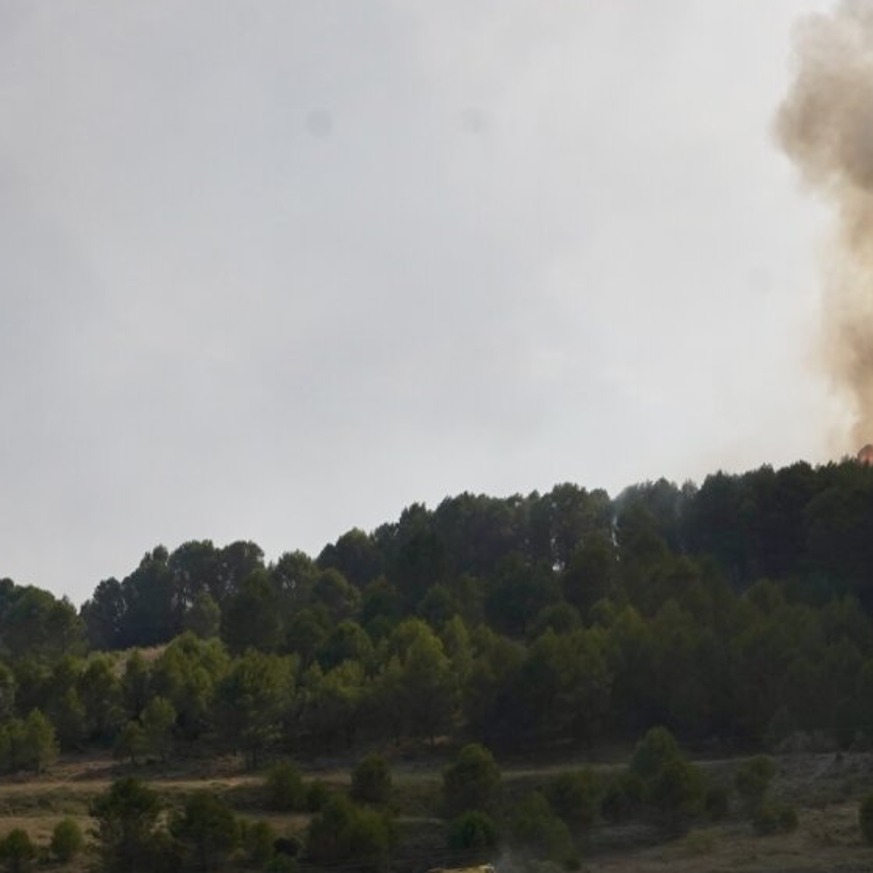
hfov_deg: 8.2
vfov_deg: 8.2
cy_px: 277
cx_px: 612
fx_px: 6049
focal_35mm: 212
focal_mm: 73
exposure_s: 1/2000
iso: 1000
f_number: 10
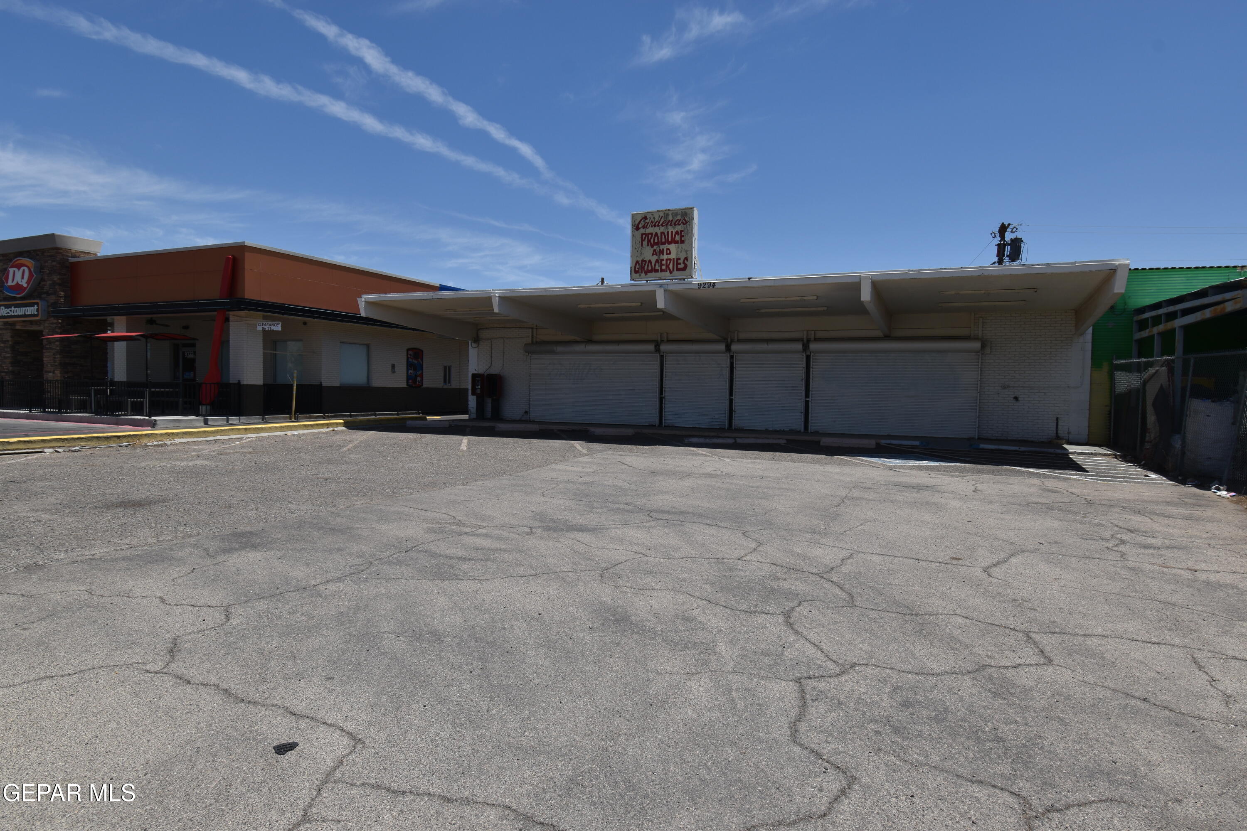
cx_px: 624
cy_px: 416
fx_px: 727
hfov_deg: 81.2
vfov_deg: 59.5
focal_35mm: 21
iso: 100
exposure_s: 1/250
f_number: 11
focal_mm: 14
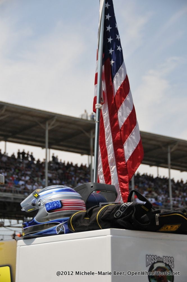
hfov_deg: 16.2
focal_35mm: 84
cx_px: 94
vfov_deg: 24.2
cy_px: 141
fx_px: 656
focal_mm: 56
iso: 400
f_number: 4.8
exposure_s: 1/3200
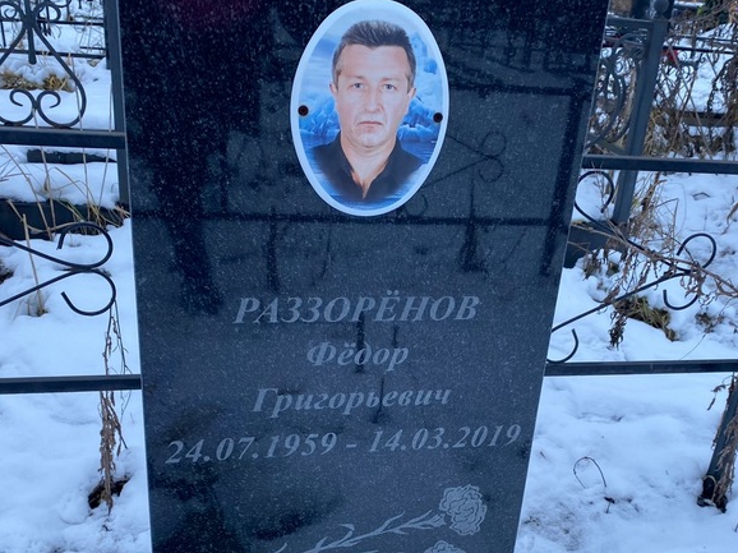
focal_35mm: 36
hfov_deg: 51.4
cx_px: 383
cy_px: 308
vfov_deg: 39.6
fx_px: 767
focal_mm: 4.25
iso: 32
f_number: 1.8
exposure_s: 1/194
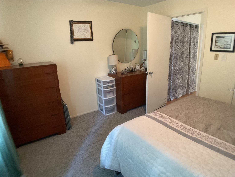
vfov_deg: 46.8
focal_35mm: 30
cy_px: 90
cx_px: 120
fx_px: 204
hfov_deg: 60.0
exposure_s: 1/30
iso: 320
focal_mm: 3
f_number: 1.8
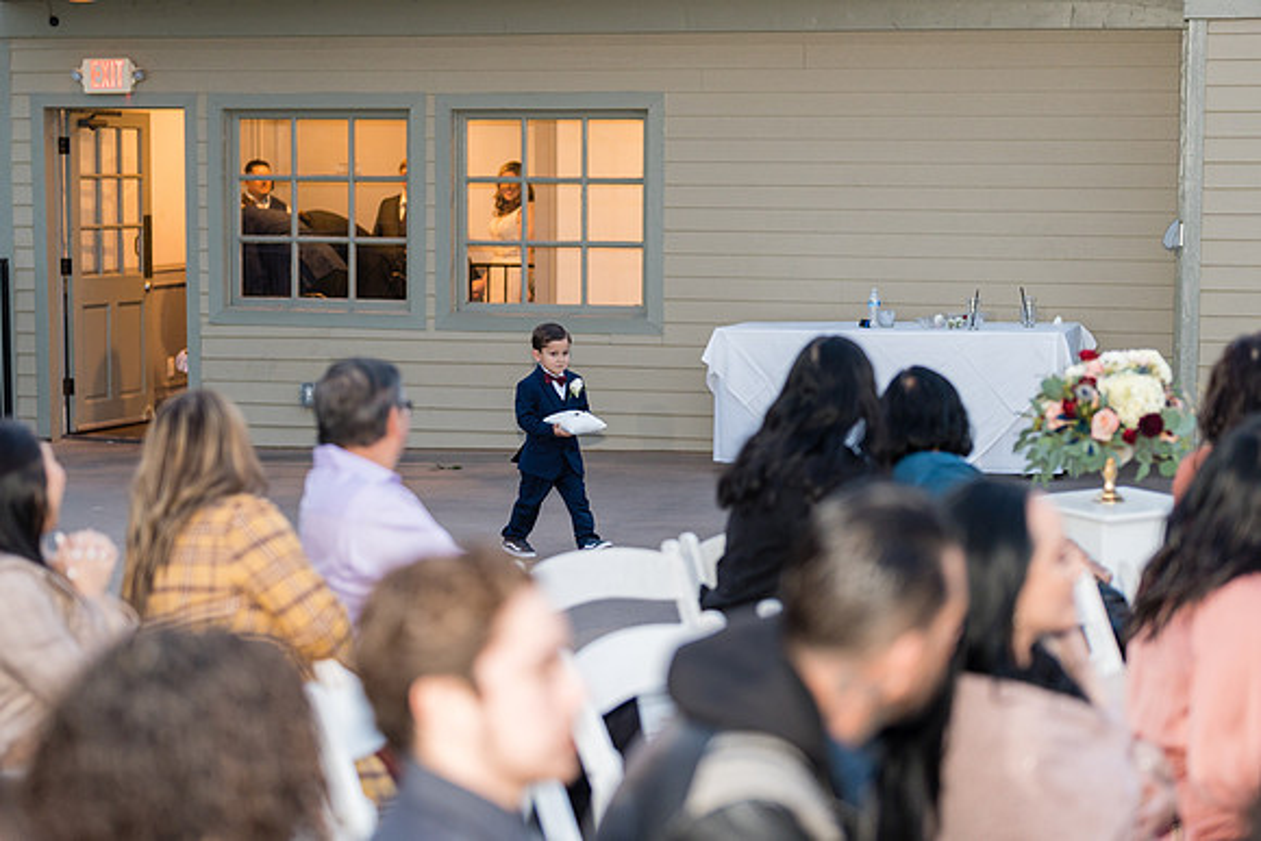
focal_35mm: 75
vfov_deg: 18.2
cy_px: 420
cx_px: 630
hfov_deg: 27.0
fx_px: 2628
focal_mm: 50
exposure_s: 1/250
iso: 320
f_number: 1.2
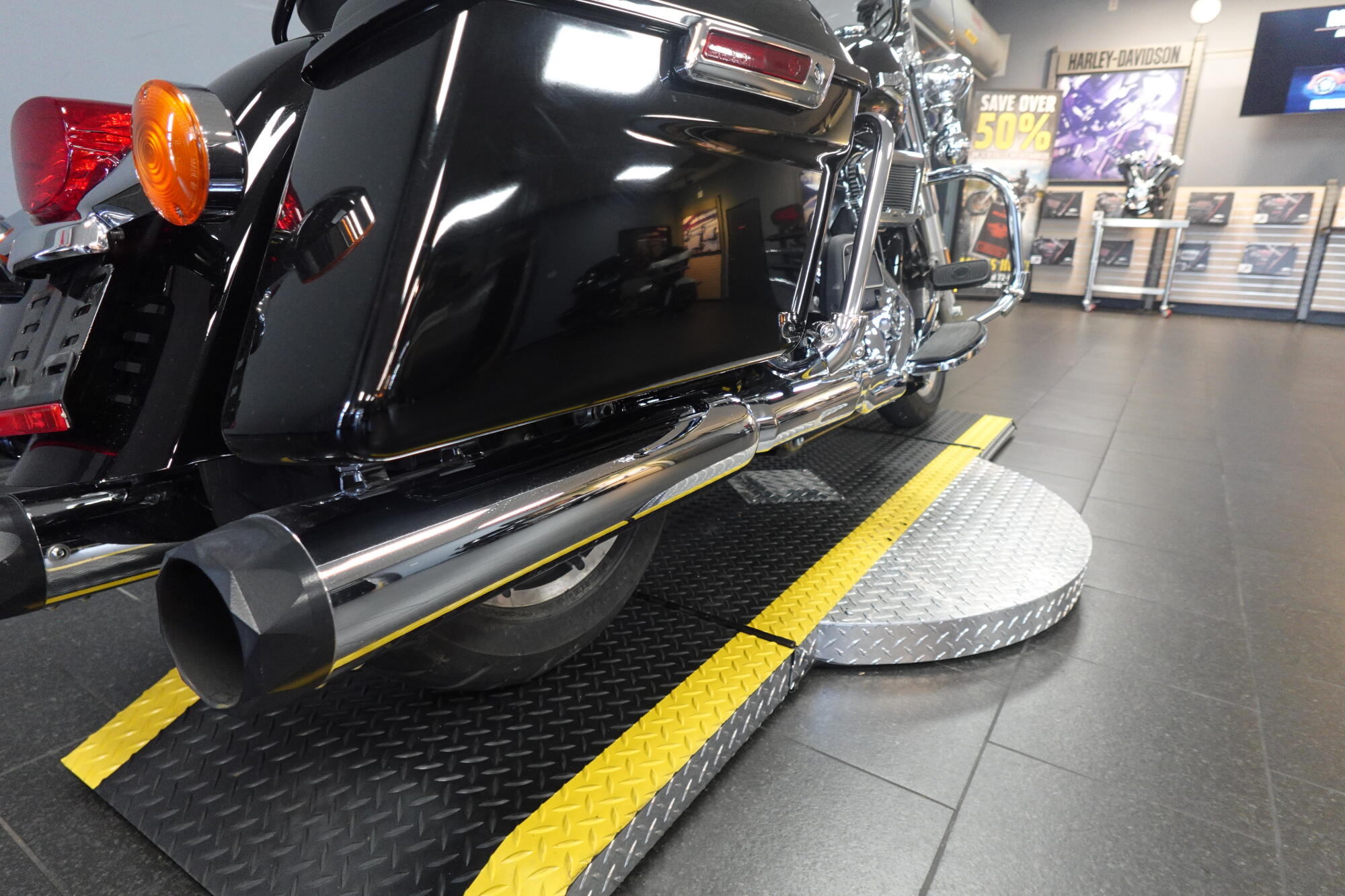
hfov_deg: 84.0
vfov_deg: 61.9
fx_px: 747
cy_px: 448
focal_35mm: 20
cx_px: 672
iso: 800
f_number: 2
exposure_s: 1/80
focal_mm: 7.6
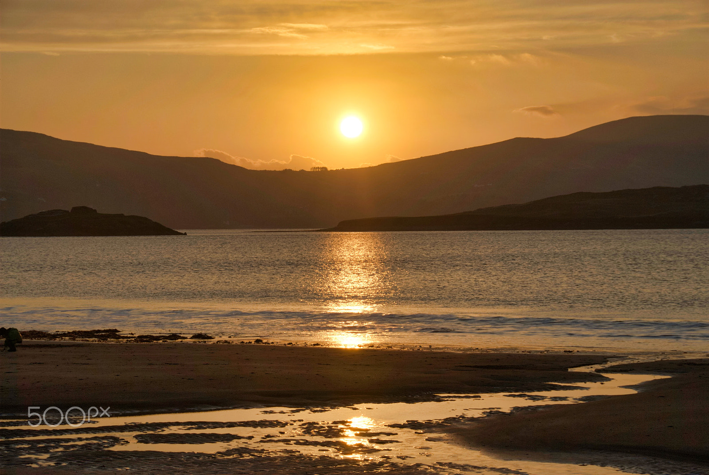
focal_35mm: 105
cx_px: 354
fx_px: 2071
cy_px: 238
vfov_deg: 13.1
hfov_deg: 19.4
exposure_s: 1/320
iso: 100
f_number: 10
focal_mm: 70
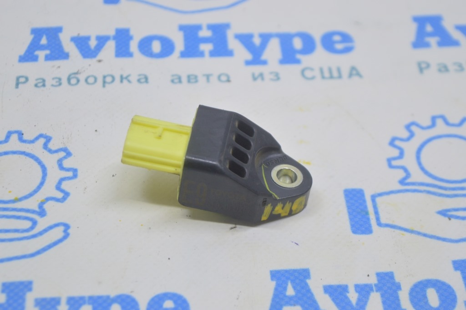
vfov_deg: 16.5
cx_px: 233
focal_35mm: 82
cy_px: 155
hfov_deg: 24.6
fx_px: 1067
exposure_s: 1/20
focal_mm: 55
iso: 400
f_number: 5.6
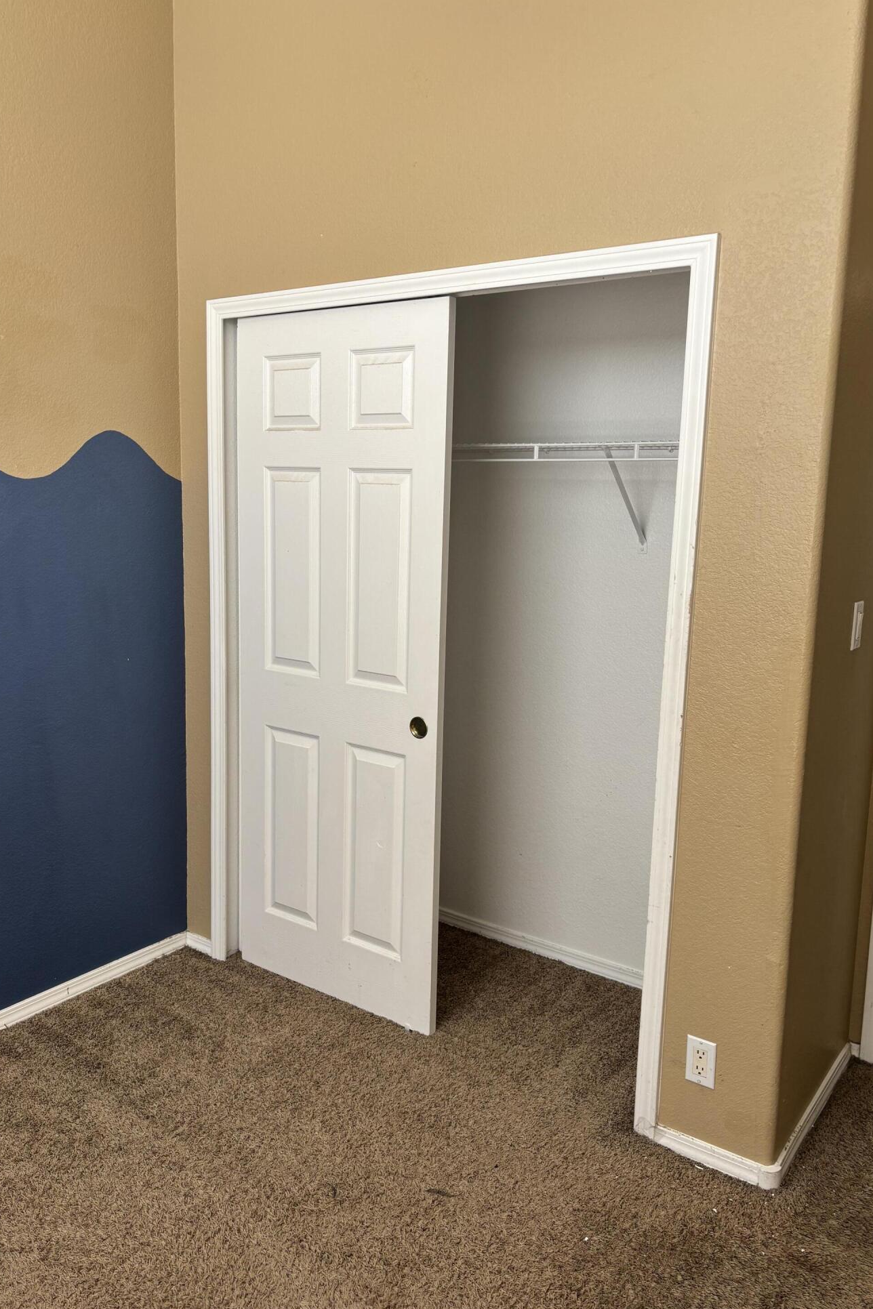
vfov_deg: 65.5
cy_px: 672
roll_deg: -0.2
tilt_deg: -5.5
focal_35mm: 28
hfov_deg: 46.4
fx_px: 1018
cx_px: 412
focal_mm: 5.96
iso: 50
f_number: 1.6
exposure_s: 1/121
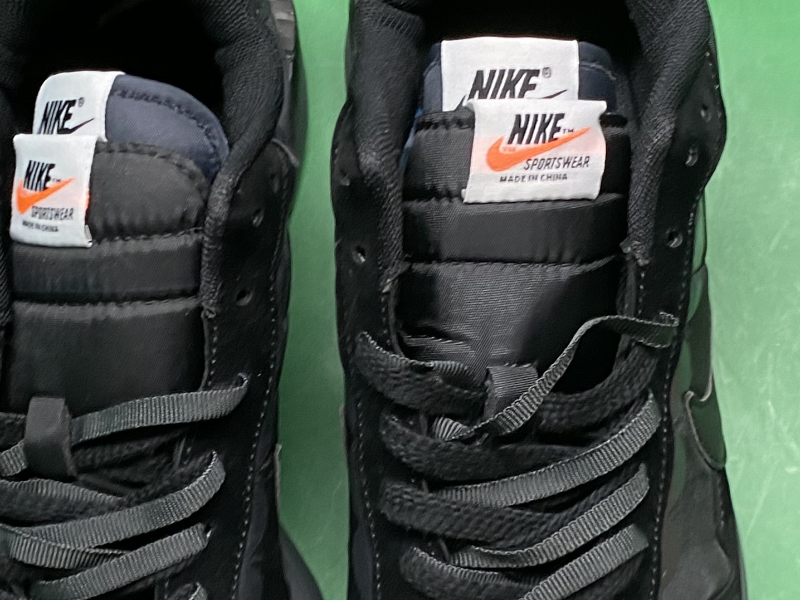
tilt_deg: -78.9
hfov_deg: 26.6
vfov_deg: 20.1
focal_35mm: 73
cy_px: 408
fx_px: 1687
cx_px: 336
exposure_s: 1/50
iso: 100
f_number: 1.8
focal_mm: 4.25
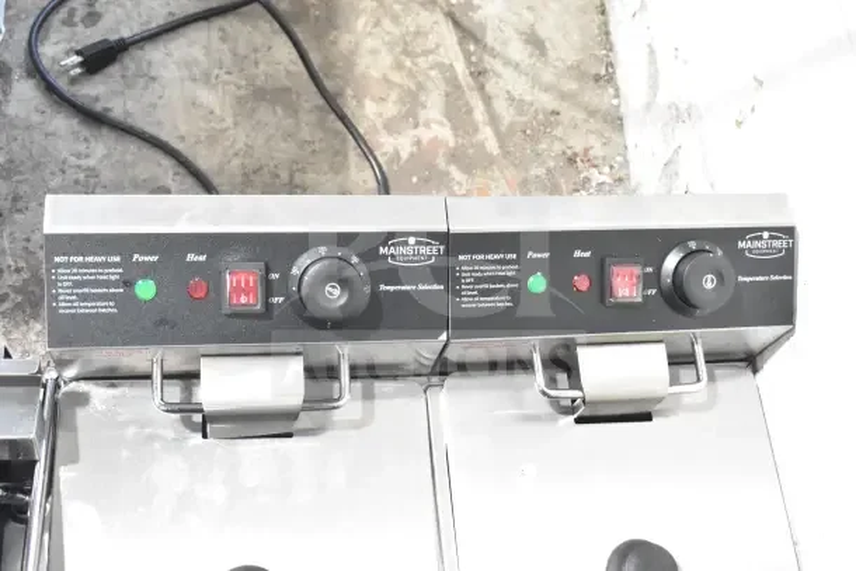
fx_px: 999
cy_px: 286
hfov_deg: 46.4
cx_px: 428
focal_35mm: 42
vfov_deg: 31.9
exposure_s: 1/125
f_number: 5.6
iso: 6400
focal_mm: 28
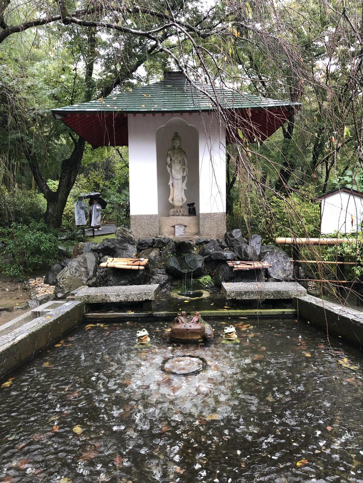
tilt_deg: -2.7
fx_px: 405
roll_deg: +0.9
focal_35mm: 29
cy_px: 242
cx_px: 182
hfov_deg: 48.2
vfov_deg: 61.7
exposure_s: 1/24
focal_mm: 3.99
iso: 40
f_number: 1.8
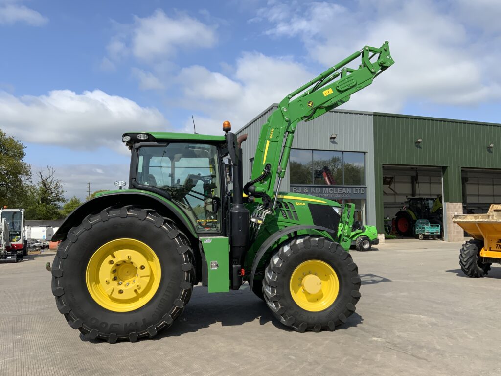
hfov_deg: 61.7
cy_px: 188
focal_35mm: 29
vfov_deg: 48.2
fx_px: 420
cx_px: 250
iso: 20
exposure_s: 1/2538
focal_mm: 3
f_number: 1.8
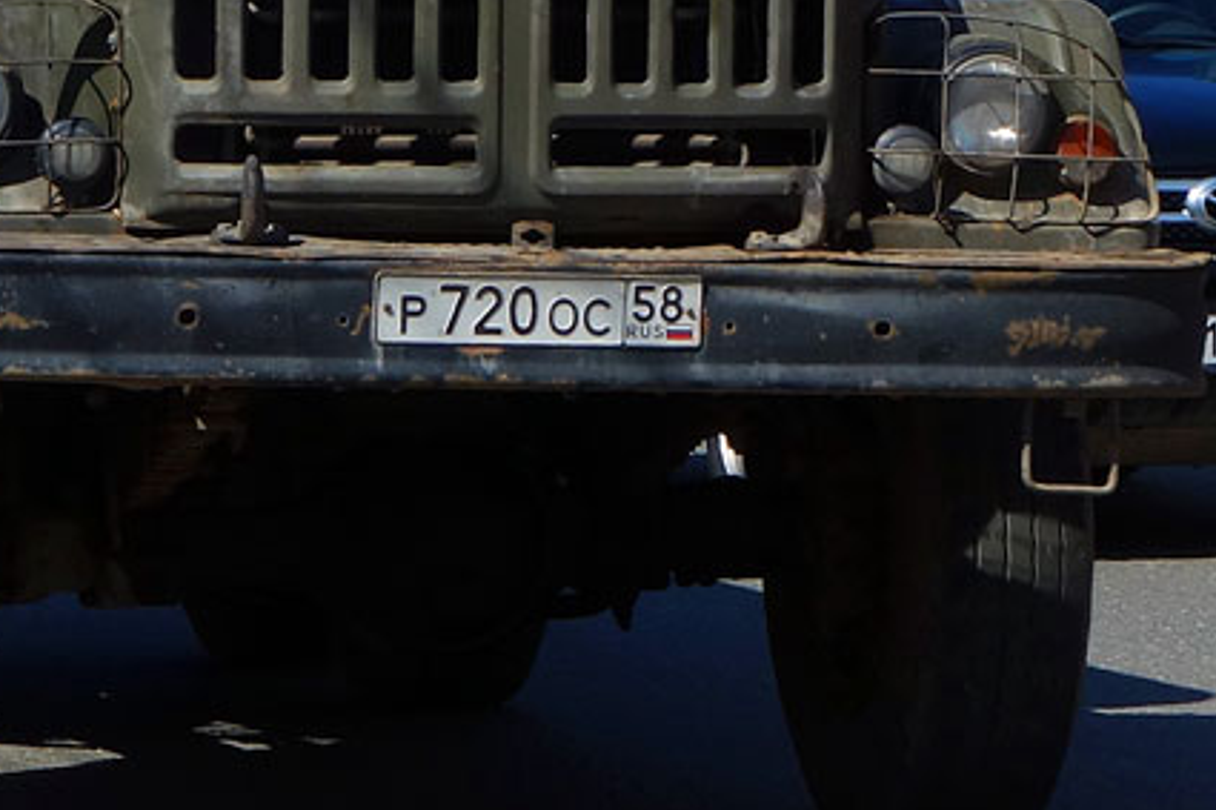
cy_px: -123
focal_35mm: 277
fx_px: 9352
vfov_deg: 4.9
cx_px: 323
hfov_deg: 7.4
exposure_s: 1/500
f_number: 7.1
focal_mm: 36.28
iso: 125
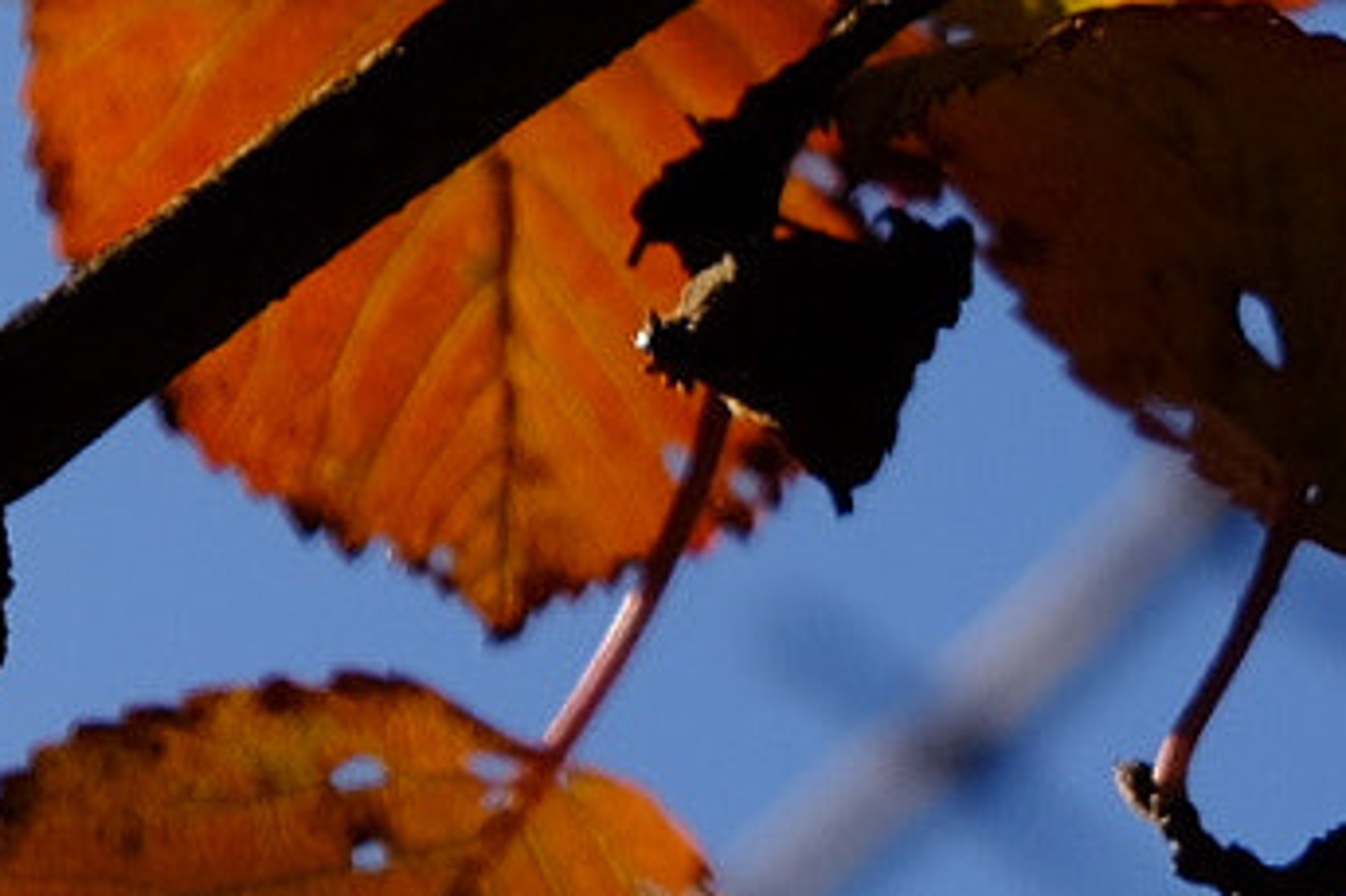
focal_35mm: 386
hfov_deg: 5.3
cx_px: 1917
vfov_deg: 3.6
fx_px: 14425
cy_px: 820
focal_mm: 55
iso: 400
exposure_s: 1/4000
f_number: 4
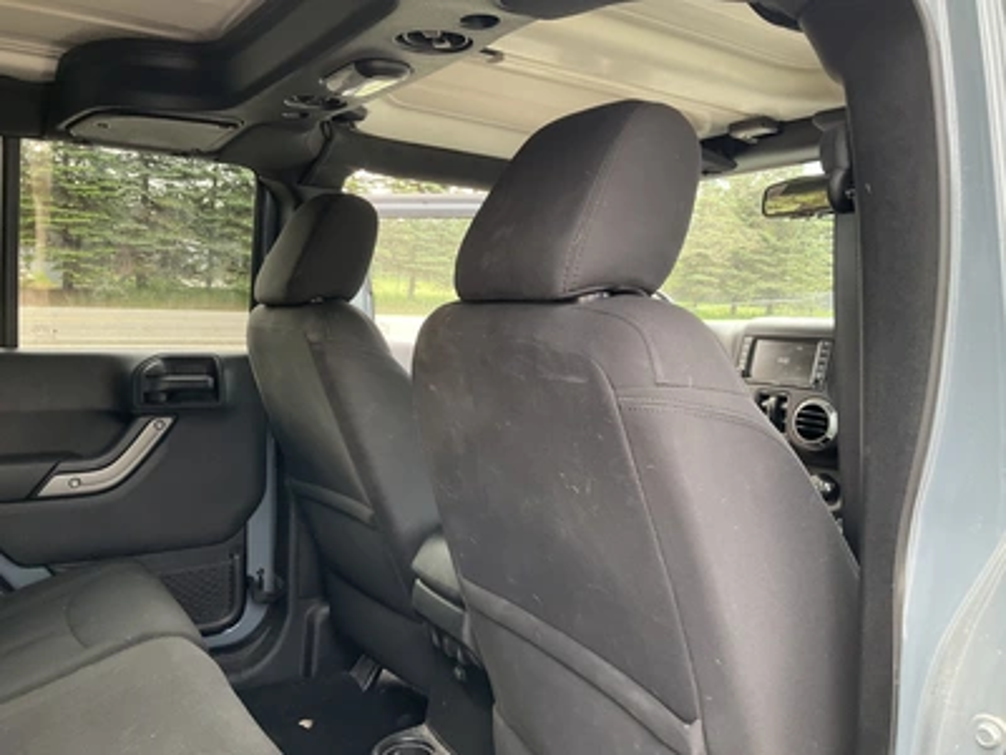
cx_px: 503
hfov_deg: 61.7
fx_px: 843
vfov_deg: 48.2
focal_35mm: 29
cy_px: 378
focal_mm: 3
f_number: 1.8
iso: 64
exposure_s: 1/122
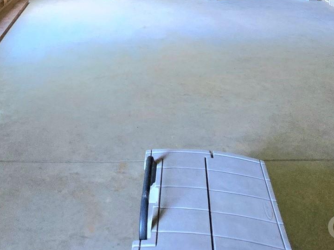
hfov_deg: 49.8
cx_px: 132
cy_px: -94
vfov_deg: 29.2
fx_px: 357
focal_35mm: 37
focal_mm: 2.2
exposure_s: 1/60.2
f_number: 2.2
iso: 1000
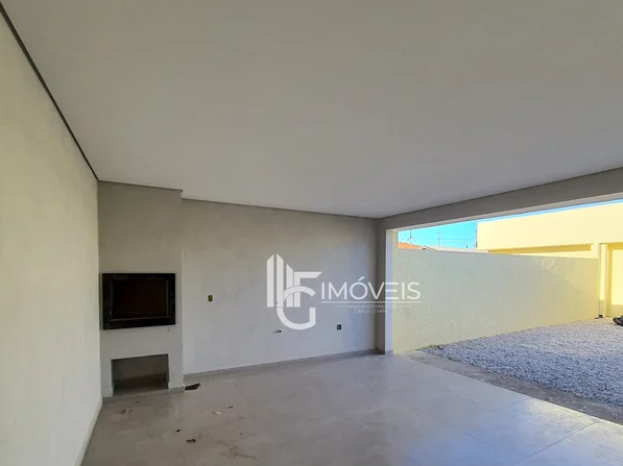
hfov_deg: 87.5
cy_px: 291
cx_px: 344
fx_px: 324
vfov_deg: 70.4
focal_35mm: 18
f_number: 2.2
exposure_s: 1/301
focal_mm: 1.74
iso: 50
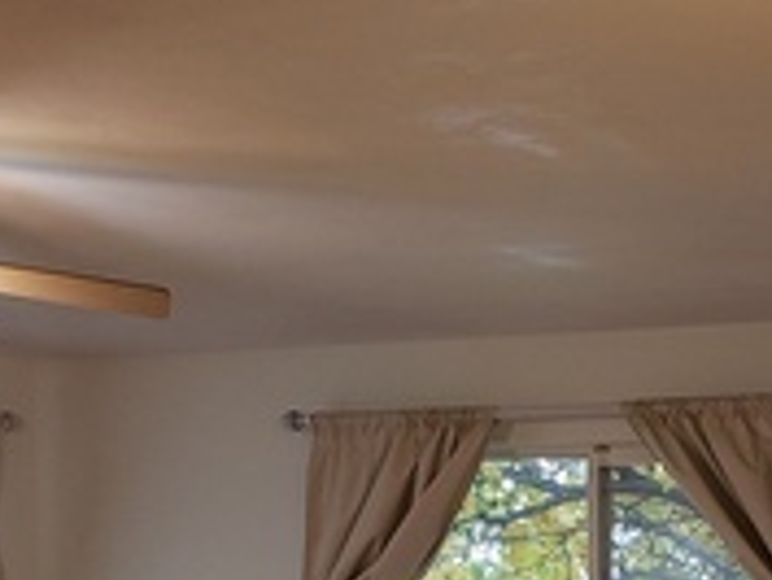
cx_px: 805
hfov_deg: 19.3
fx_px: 2187
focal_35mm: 98
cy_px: 920
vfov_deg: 14.0
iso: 160
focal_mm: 4.3
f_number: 2.4
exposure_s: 1/60
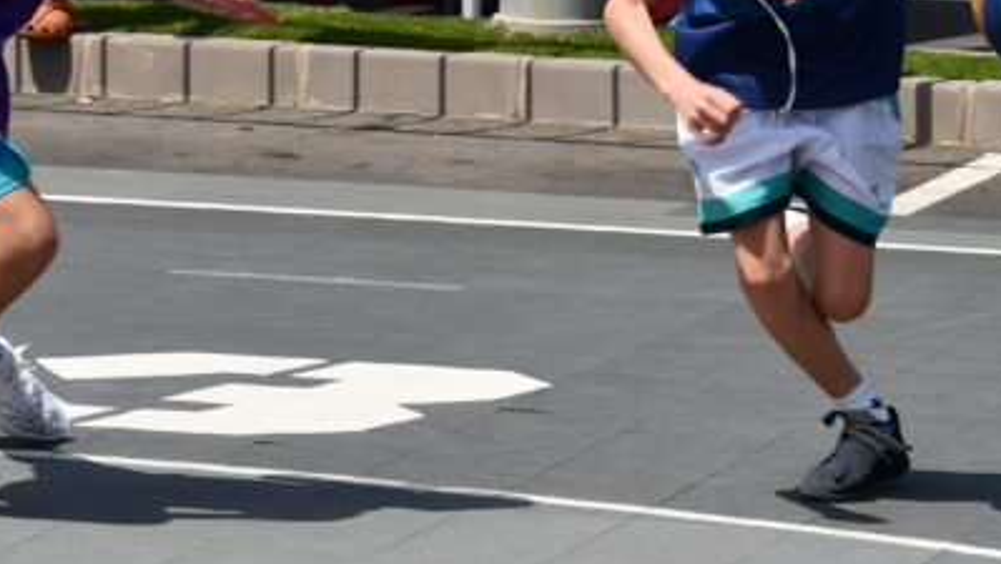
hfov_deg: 7.6
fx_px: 7490
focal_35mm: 282
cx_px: 775
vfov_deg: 4.3
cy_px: -34
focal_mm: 70
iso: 100
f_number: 10
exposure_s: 1/400
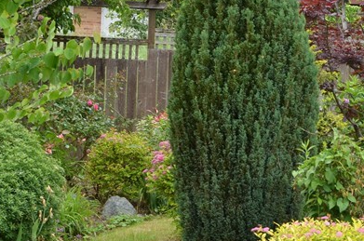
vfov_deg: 9.3
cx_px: 394
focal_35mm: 146
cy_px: 182
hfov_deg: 13.8
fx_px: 1477
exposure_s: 1/160
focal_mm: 35
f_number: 6.3
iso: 200
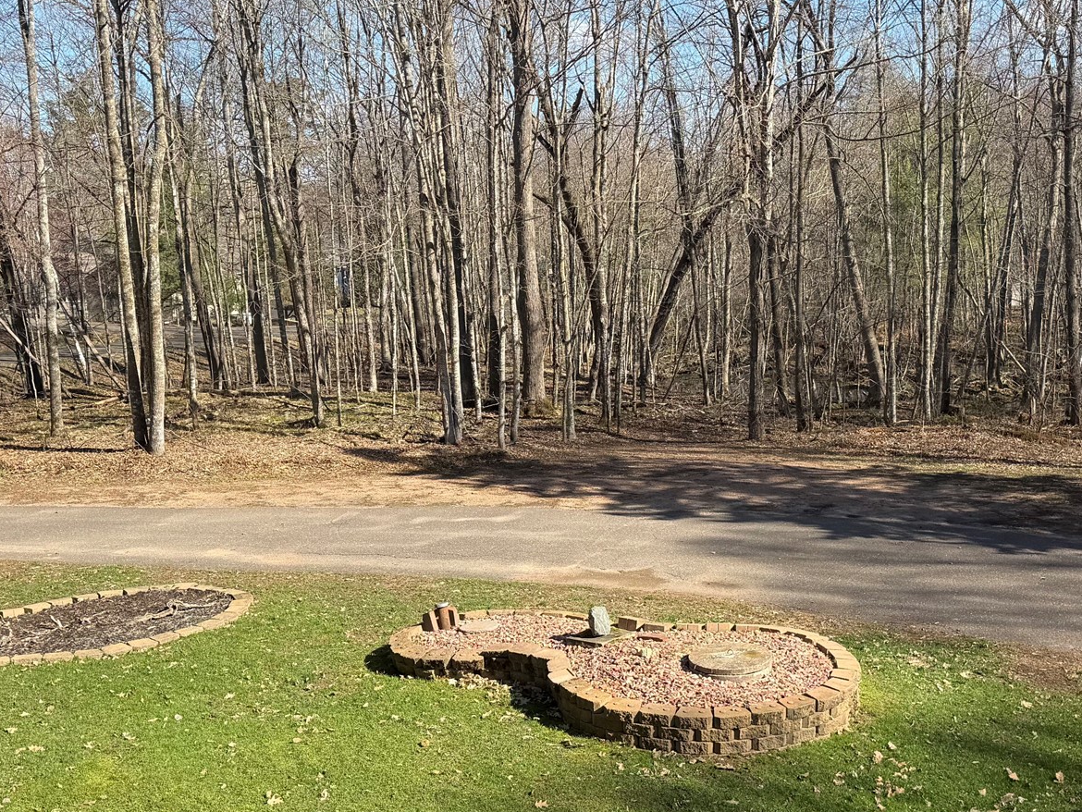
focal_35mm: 42
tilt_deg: -6.0
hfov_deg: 44.6
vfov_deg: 34.4
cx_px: 642
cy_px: 393
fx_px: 1313
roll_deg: +1.5
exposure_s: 1/1901
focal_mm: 6.76
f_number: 1.78
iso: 80
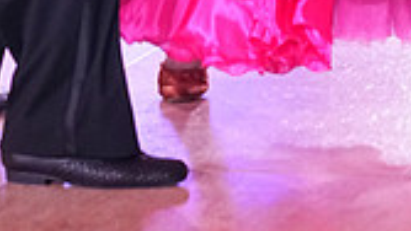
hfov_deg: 7.1
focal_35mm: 305
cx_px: 134
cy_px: -442
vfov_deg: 3.9
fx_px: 3324
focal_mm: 56
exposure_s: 1/250
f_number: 6.3
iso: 3200
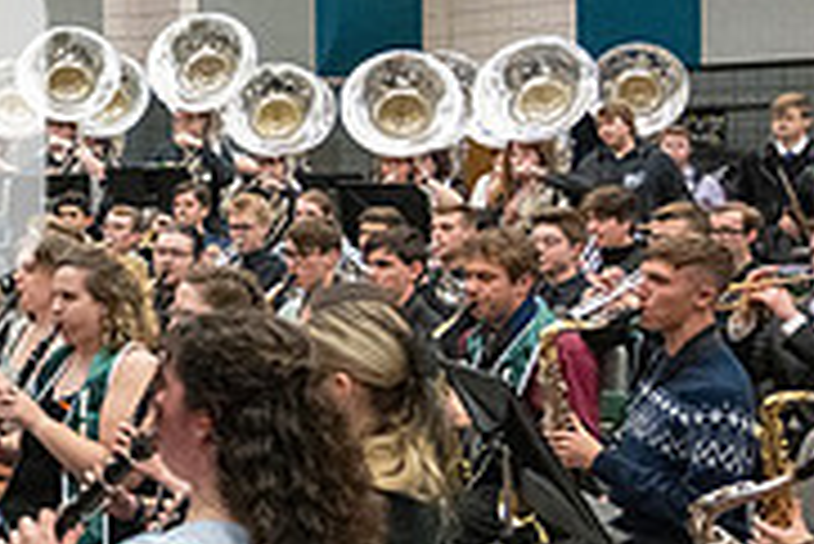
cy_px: 164
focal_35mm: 77
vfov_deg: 17.7
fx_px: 1742
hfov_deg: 22.9
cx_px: -292
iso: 10000
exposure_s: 1/500
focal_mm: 24
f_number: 4
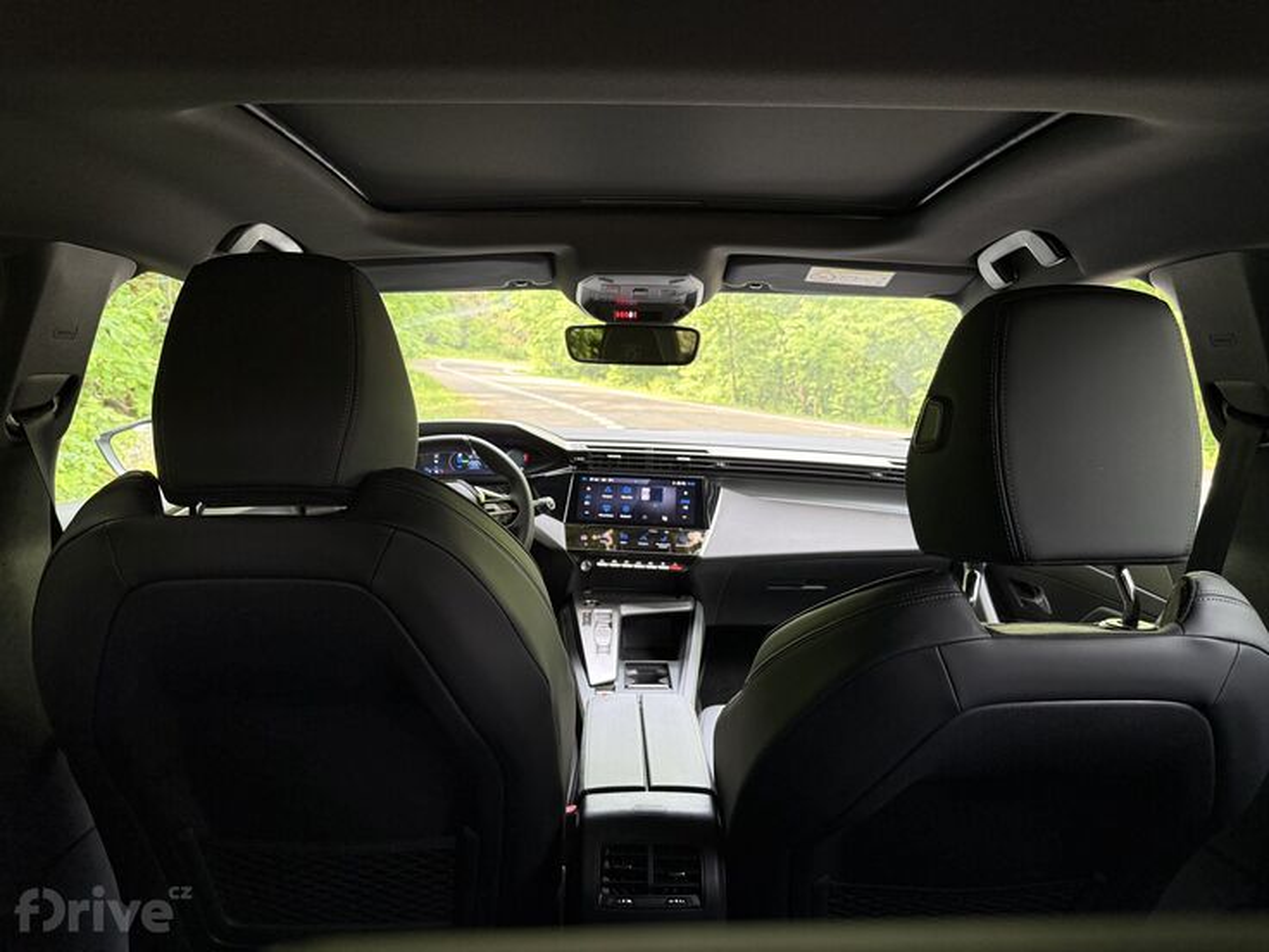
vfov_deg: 56.8
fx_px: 880
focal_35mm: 24
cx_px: 634
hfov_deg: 71.6
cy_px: 476
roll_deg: -4.2
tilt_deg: -11.7
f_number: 1.78
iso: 250
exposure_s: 1/60
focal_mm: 6.76
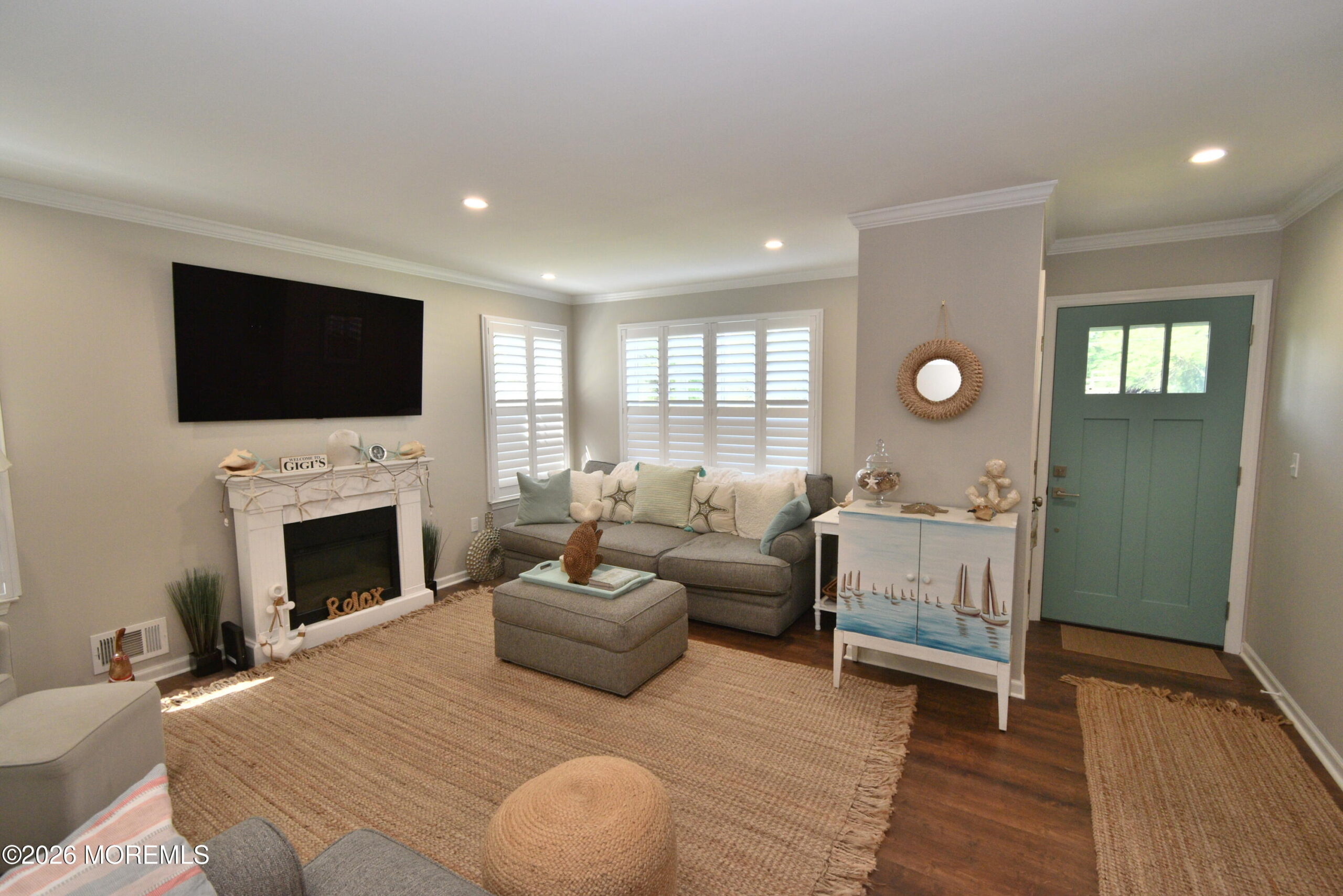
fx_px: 560
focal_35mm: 15
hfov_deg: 100.4
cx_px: 672
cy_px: 448
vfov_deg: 77.4
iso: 400
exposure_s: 1/100
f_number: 5.6
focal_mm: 10
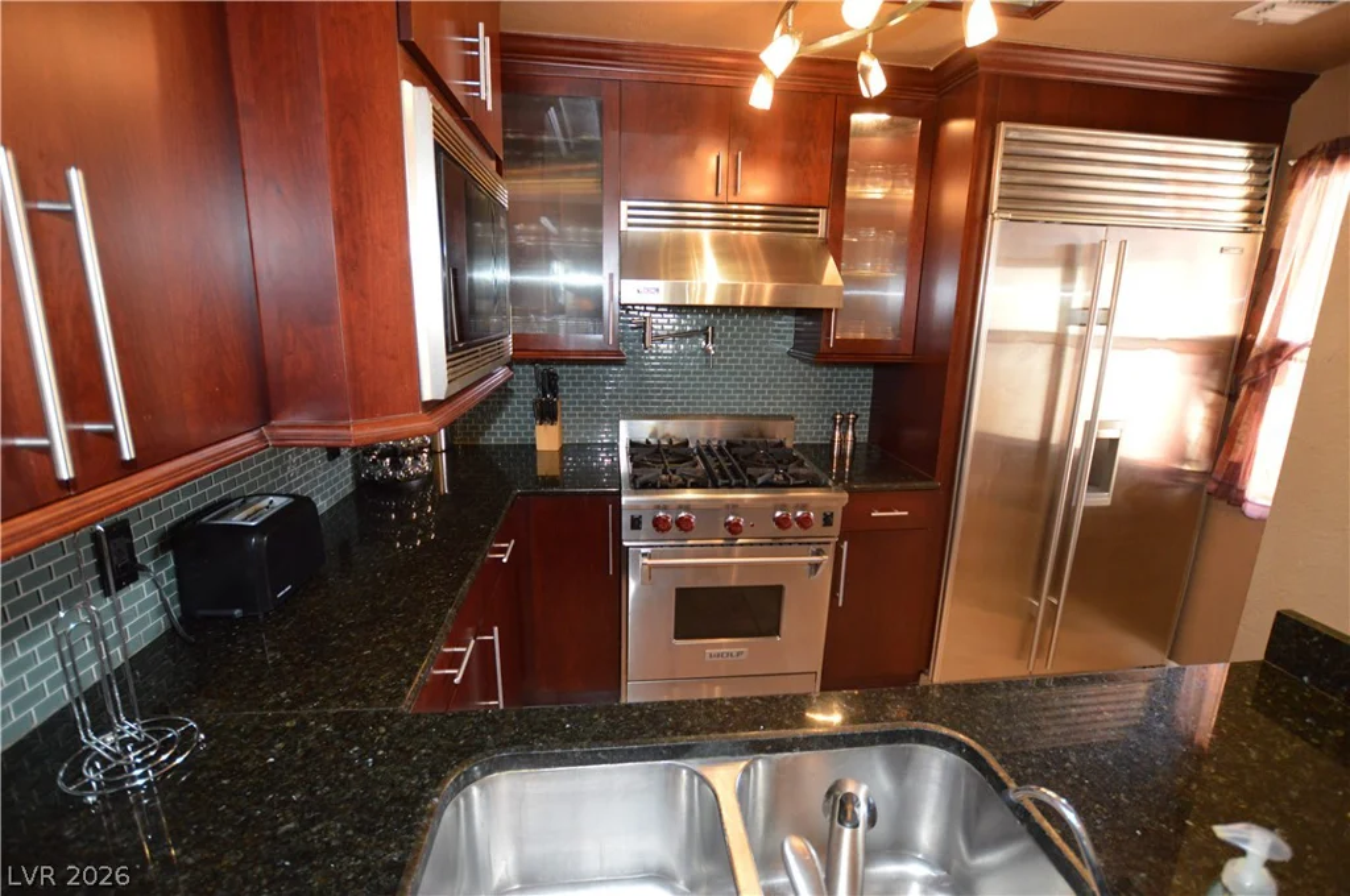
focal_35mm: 15
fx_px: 562
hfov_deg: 100.5
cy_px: 448
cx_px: 675
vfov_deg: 77.2
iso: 1250
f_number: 3.5
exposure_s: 1/60
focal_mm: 10
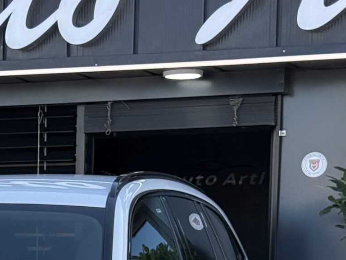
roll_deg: -0.1
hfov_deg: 11.9
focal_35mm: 160
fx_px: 1599
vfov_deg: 9.0
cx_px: -132
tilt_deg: -5.2
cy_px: 424
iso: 100
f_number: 1.78
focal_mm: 6.76
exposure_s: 1/1070
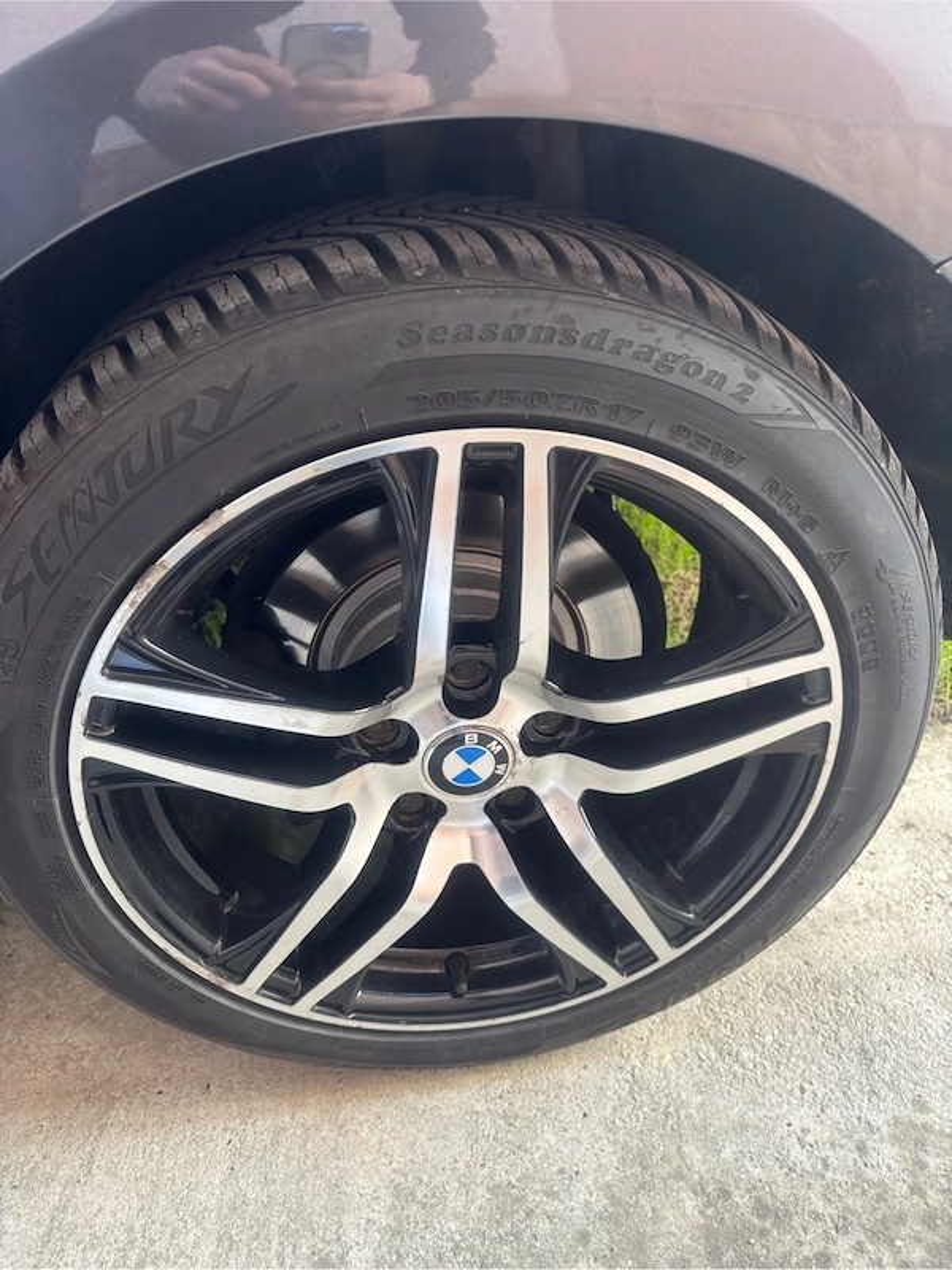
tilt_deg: -31.7
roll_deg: +5.1
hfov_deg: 53.1
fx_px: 953
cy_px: 635
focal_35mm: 26
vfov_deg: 67.3
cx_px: 476
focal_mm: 5.96
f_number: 1.6
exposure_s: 1/121
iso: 125
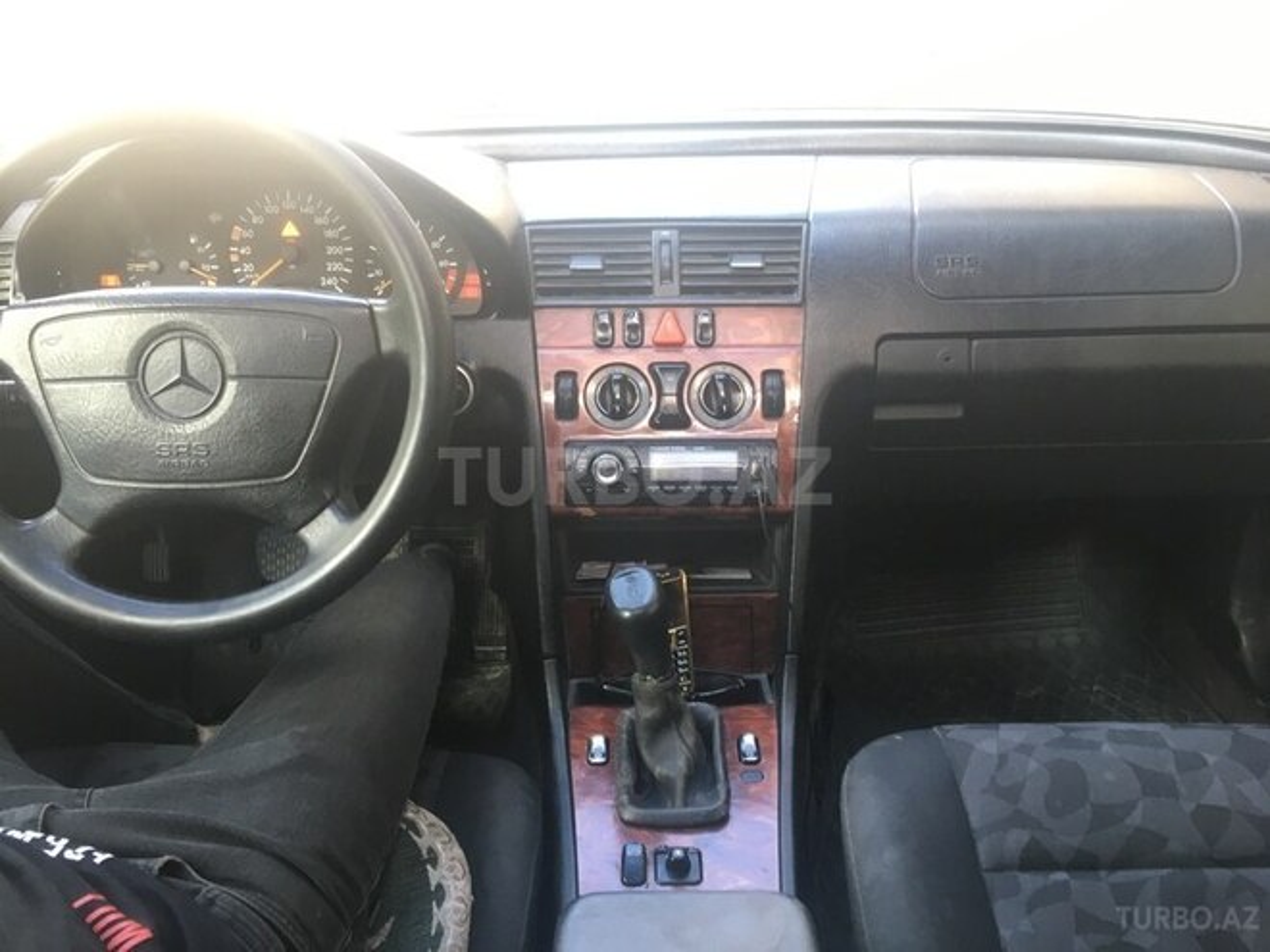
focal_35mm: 29
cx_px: 635
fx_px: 1064
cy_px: 476
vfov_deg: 48.2
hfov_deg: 61.7
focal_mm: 4.15
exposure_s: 1/33
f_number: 2.2
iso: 64
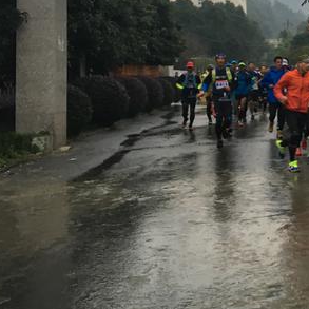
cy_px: 42
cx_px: 382
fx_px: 707
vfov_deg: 24.1
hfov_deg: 22.5
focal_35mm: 70
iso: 40
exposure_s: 1/33
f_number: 2.2
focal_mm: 4.15
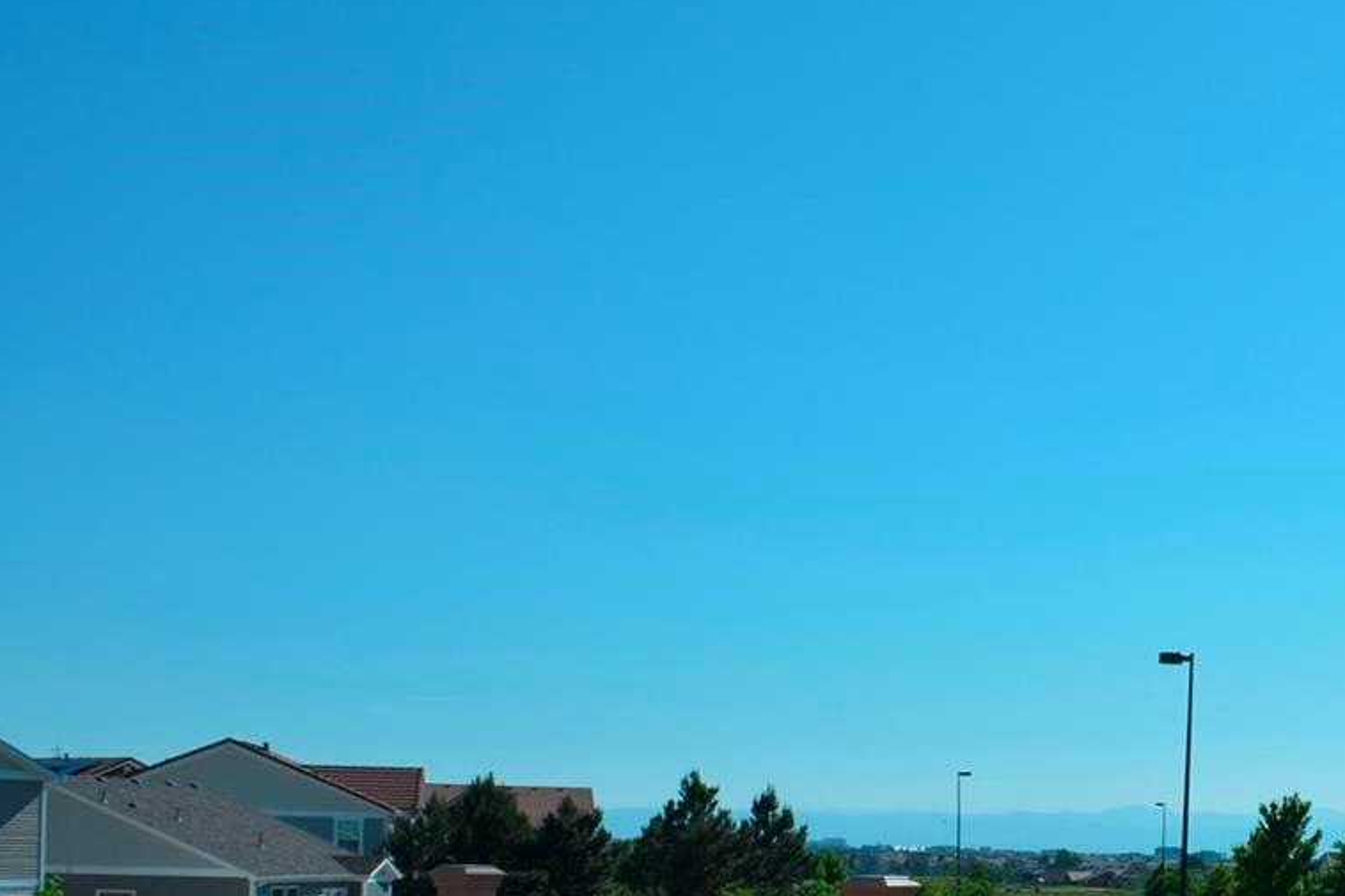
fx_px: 2129
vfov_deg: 23.2
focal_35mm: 57
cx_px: 1272
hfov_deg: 32.8
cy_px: 797
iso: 100
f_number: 9
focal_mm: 18
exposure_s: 1/320
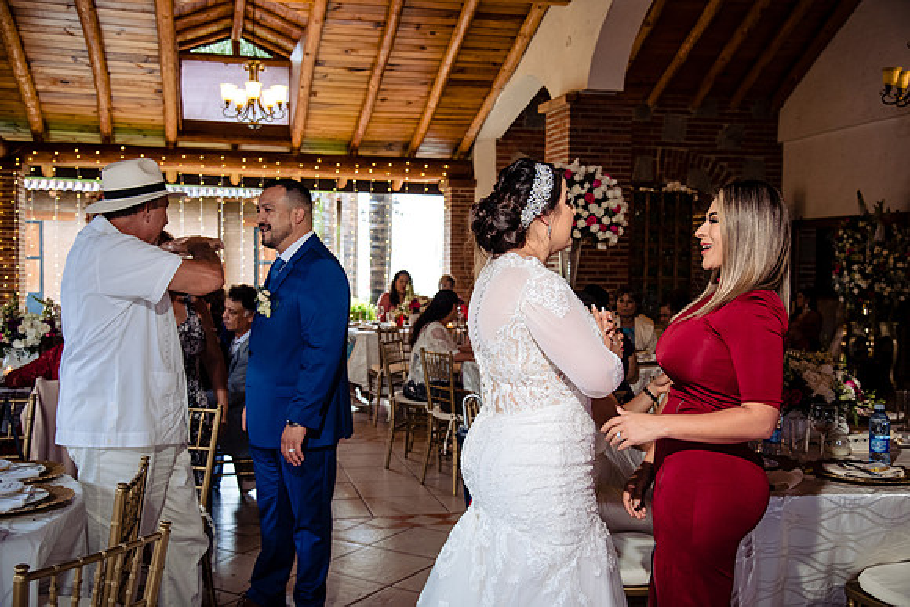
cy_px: 304
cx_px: 455
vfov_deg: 35.1
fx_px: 961
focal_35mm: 38
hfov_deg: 50.7
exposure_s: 1/160
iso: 2000
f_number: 5.6
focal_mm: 38
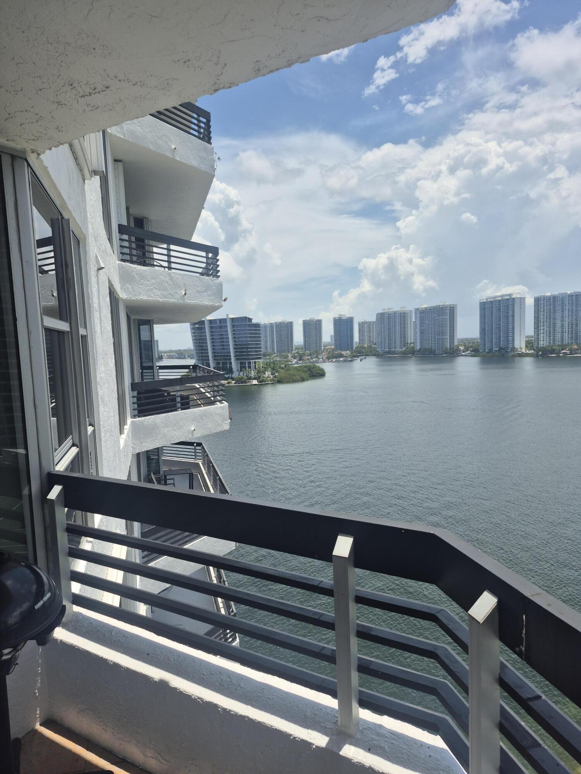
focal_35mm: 23
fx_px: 515
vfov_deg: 73.9
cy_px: 387
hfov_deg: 58.9
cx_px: 290
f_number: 1.8
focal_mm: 5.4
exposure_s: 1/2232
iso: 25
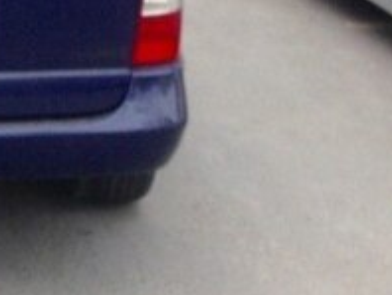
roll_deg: -1.4
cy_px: -84
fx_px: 1247
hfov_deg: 16.9
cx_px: -101
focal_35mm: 110
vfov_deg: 13.0
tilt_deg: -9.0
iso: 50
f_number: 2.4
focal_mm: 4.12
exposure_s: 1/475
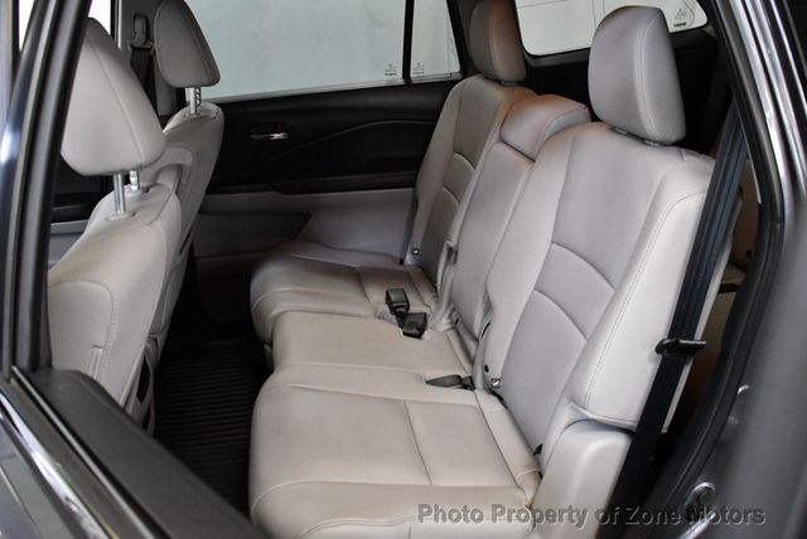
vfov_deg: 36.9
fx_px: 808
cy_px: 270
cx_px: 404
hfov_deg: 53.1
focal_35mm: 36
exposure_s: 1/125
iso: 2200
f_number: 3.5
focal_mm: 18
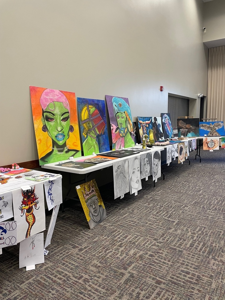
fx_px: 225
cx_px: 112
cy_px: 150
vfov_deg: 67.3
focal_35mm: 26
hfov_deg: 53.1
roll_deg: +1.0
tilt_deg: -8.1
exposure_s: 1/60
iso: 100
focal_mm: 4.2
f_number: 1.6
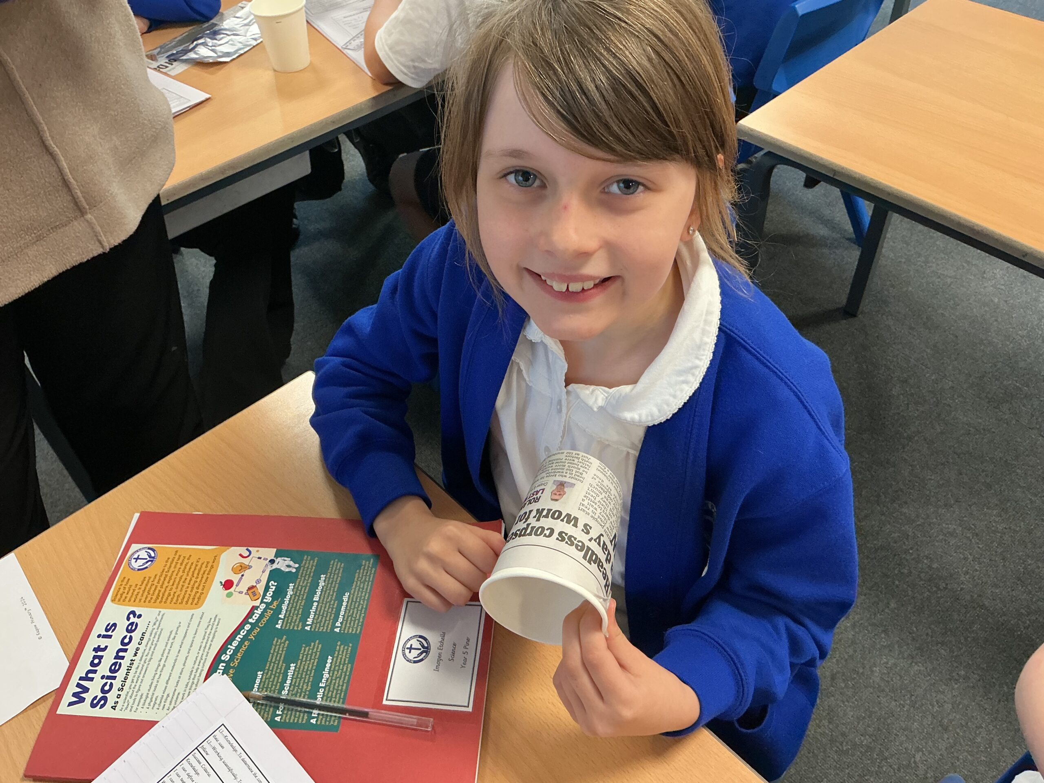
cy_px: 392
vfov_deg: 48.2
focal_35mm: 29
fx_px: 875
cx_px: 522
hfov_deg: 61.7
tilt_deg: -47.2
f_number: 1.8
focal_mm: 3
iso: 125
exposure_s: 1/50
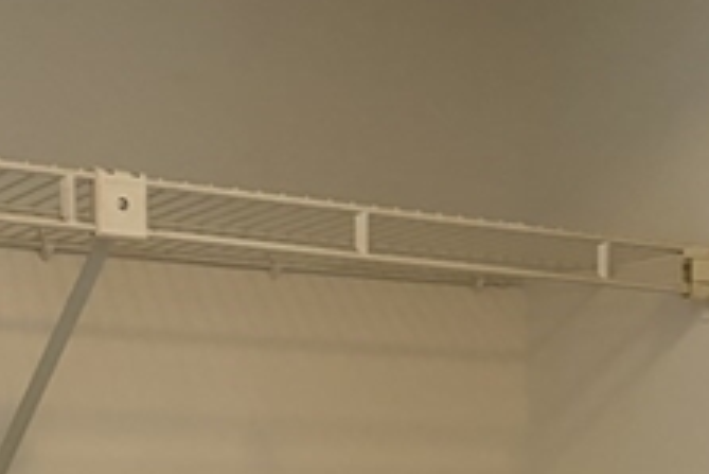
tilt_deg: -8.9
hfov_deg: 21.9
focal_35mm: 93
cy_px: 945
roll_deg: +3.3
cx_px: 273
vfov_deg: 12.9
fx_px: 1833
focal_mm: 5.96
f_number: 1.6
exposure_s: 1/40
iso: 500
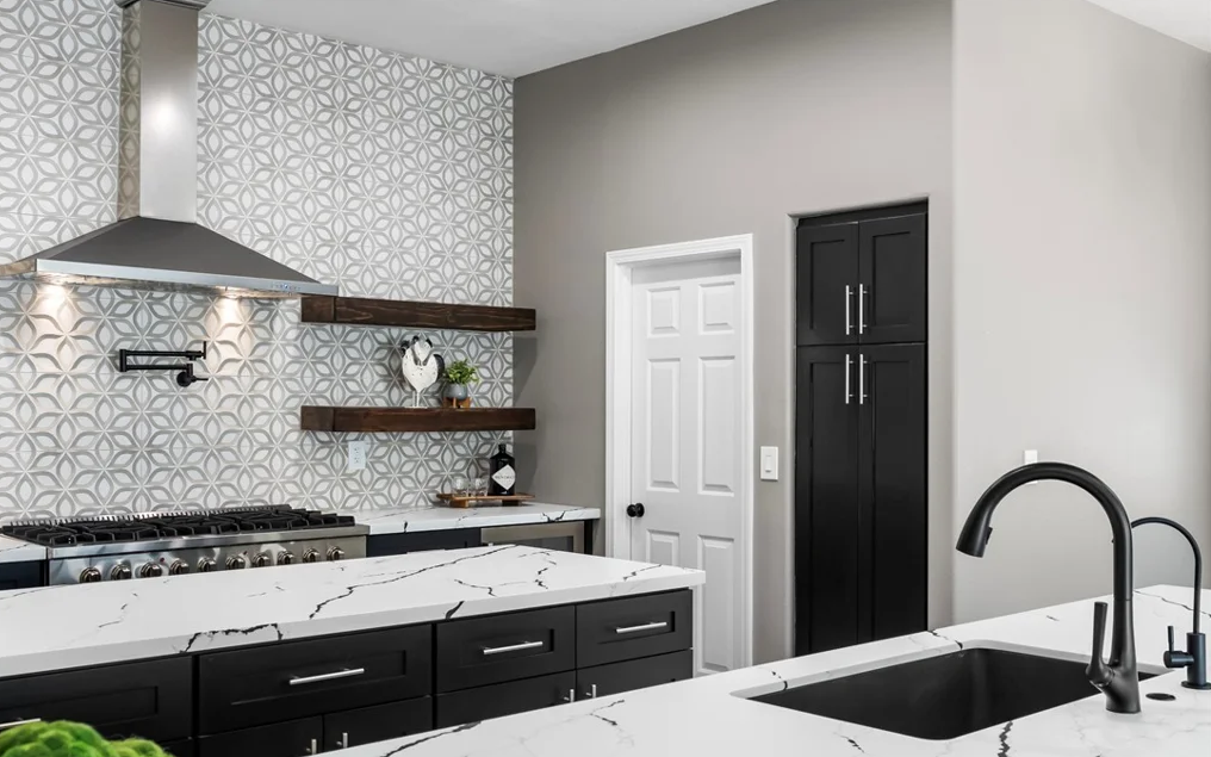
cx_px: 602
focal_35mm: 38
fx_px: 1254
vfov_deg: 33.6
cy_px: 403
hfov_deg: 51.5
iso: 500
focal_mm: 25
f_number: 8
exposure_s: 1/100
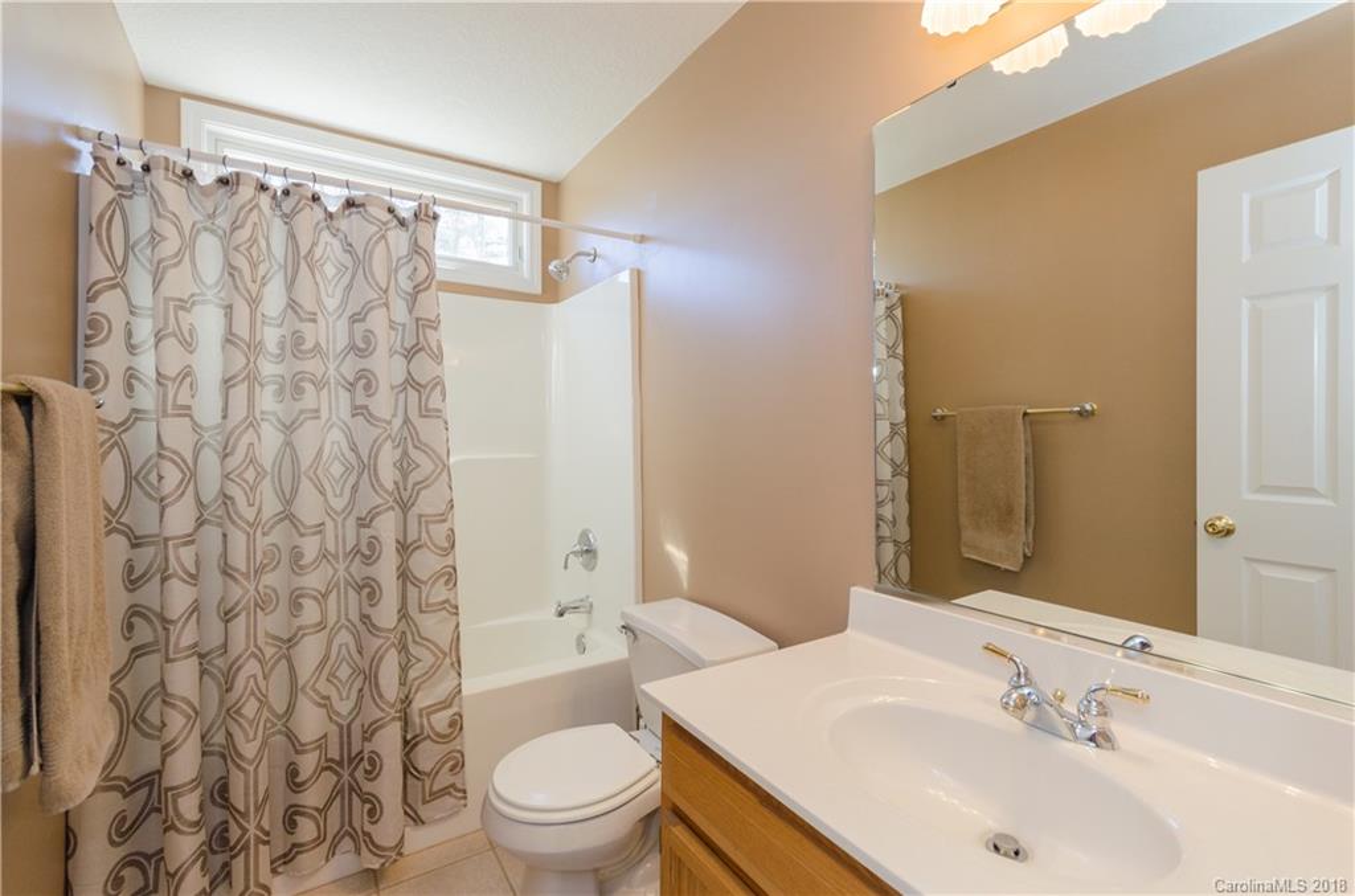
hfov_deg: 100.5
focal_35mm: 15
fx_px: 563
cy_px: 448
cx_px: 678
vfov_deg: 77.0
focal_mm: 10
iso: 400
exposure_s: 1/40
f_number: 7.1
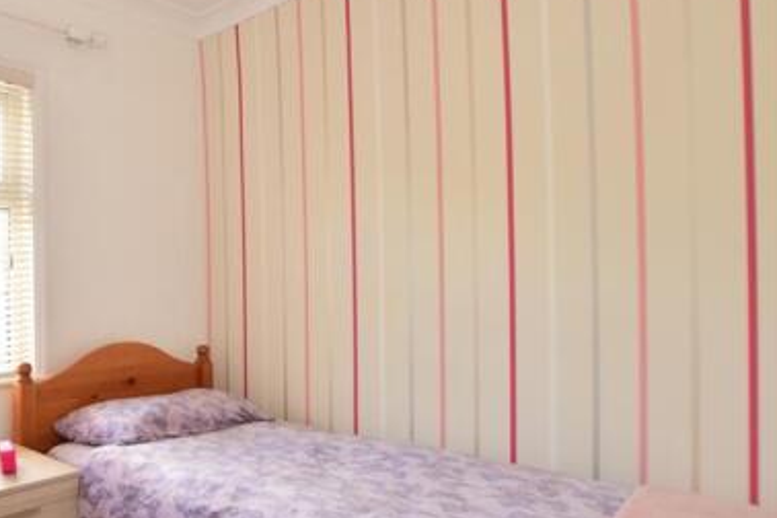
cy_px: 287
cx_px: 107
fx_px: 561
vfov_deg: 49.5
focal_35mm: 26
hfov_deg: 60.8
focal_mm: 10
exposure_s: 1/80
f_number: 6.3
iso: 500
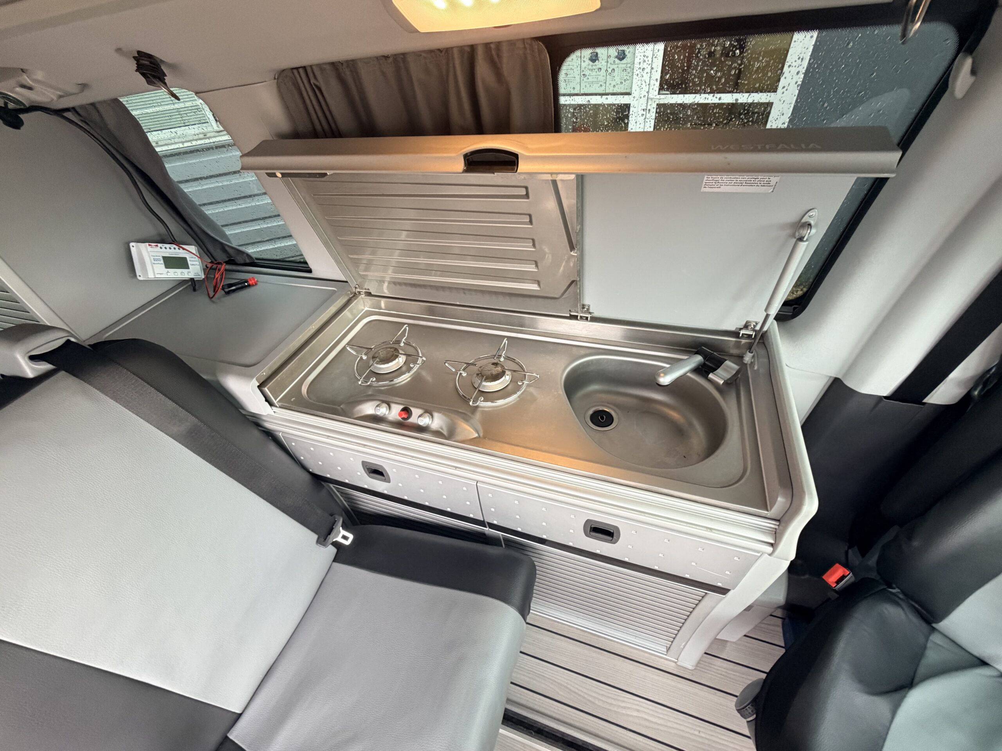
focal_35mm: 14
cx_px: 501
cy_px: 376
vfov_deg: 85.7
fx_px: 405
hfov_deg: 102.1
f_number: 2.2
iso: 320
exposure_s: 1/107
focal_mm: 2.22
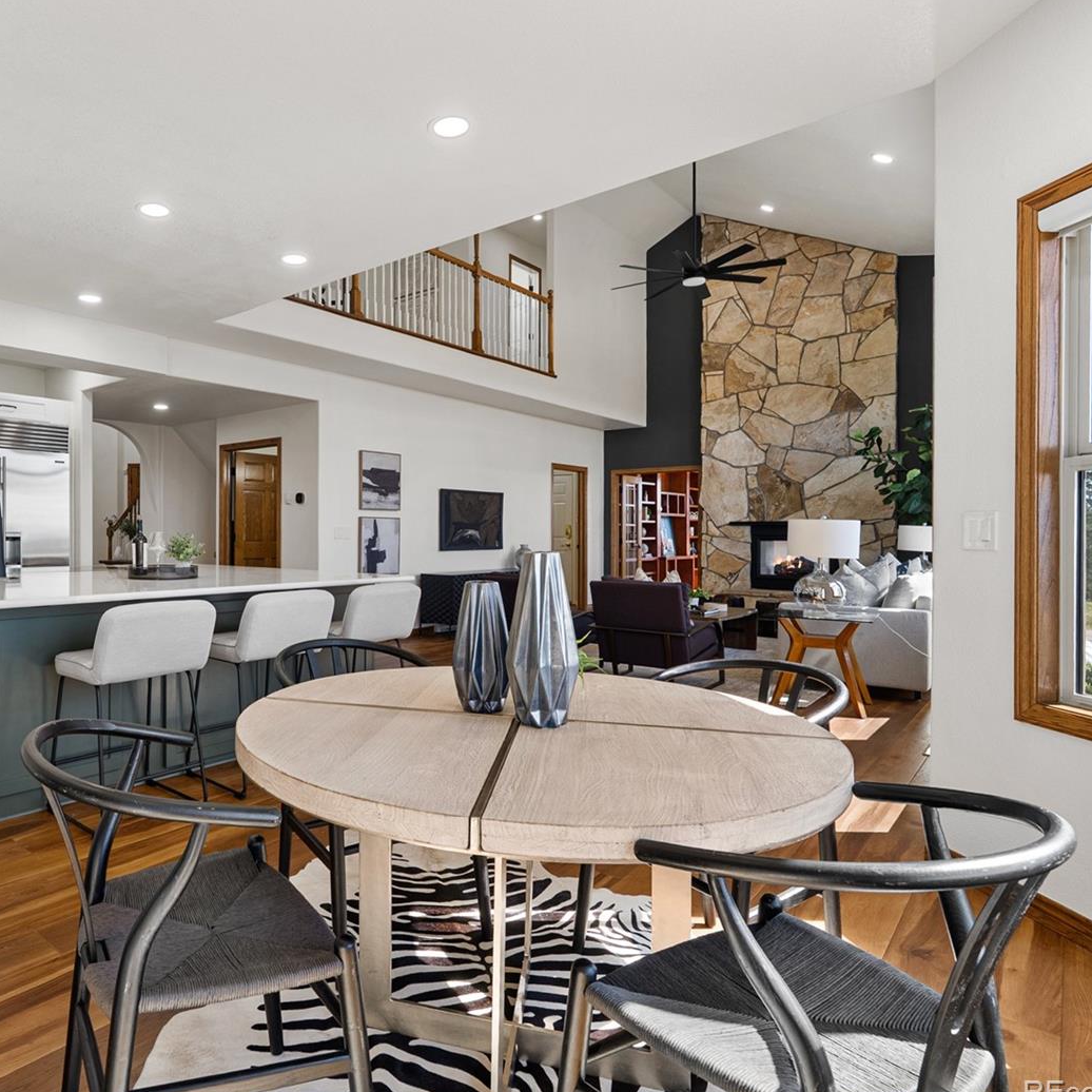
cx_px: 351
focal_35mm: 21
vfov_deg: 72.1
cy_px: 551
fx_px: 749
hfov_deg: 69.8
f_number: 8
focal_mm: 16
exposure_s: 1/6
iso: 200
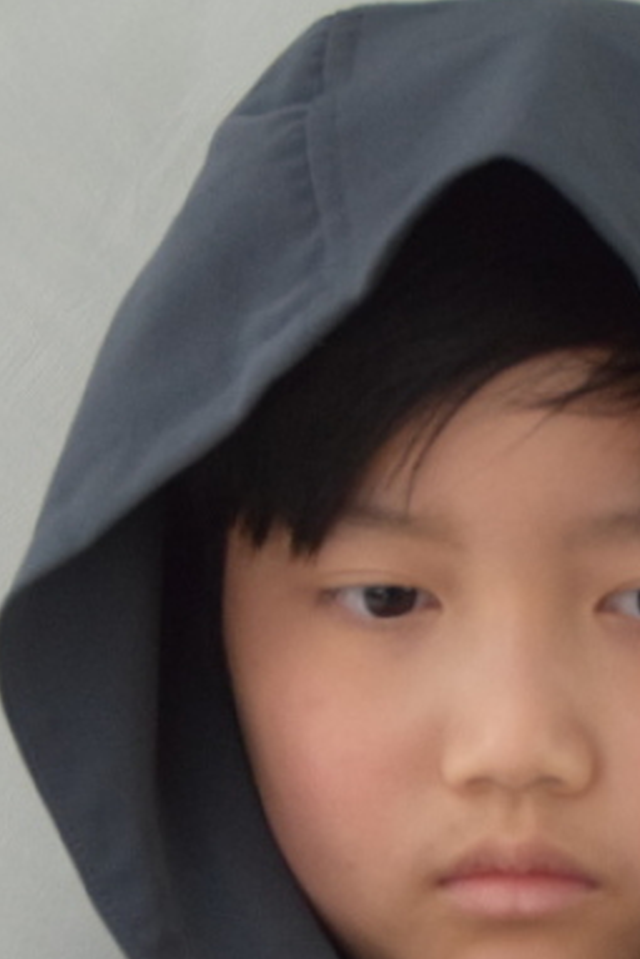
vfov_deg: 11.4
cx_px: 462
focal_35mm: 179
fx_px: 4769
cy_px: 869
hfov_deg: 7.7
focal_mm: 38
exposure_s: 1/60
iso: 2200
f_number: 4.2
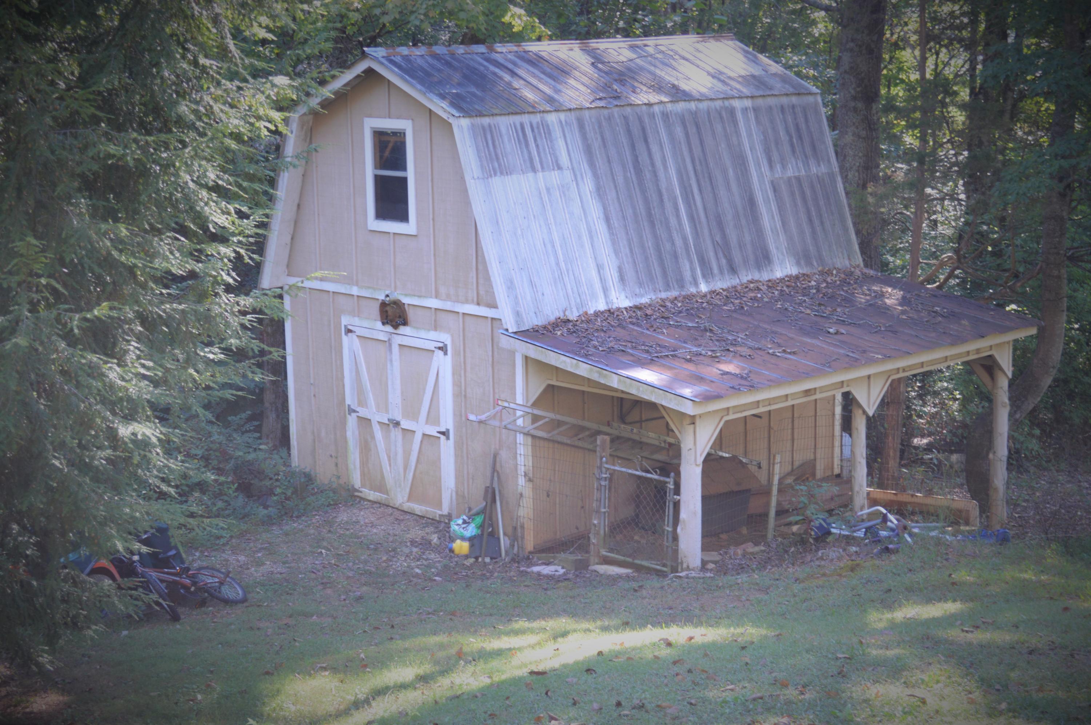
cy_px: 362
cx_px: 546
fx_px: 1726
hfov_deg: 35.1
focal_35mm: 57
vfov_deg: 23.7
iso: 400
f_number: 5
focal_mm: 38
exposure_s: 1/60
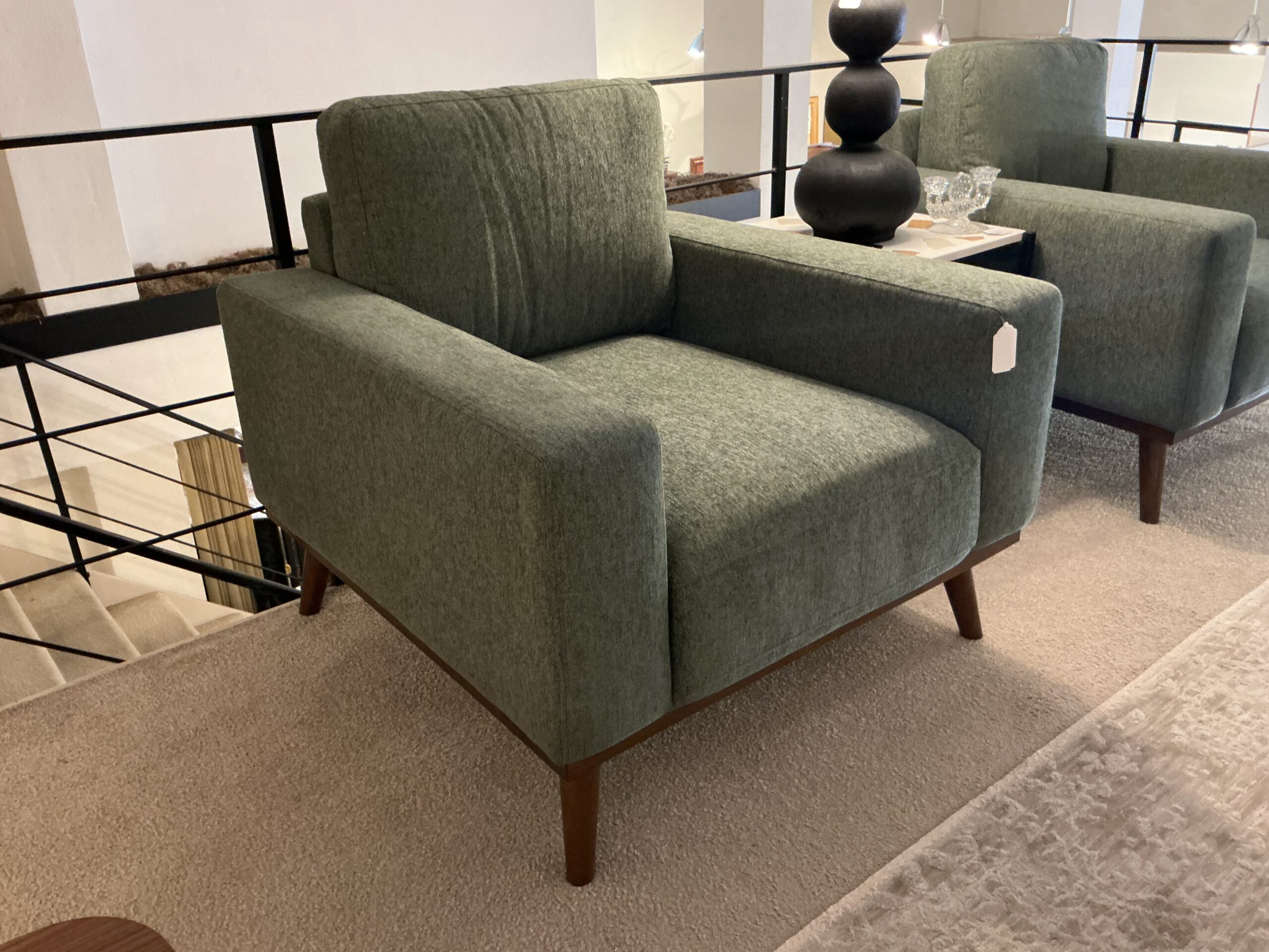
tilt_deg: -24.7
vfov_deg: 48.2
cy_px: 476
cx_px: 634
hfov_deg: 61.7
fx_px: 1063
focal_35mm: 29
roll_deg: +1.6
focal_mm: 3
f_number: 1.8
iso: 320
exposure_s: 1/30
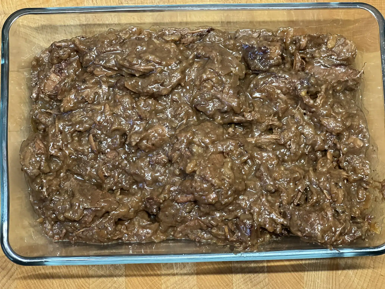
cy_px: 144
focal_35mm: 77
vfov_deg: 19.1
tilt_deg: -80.1
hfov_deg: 25.3
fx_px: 856
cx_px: 192
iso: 400
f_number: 2.8
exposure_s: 1/33
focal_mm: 9
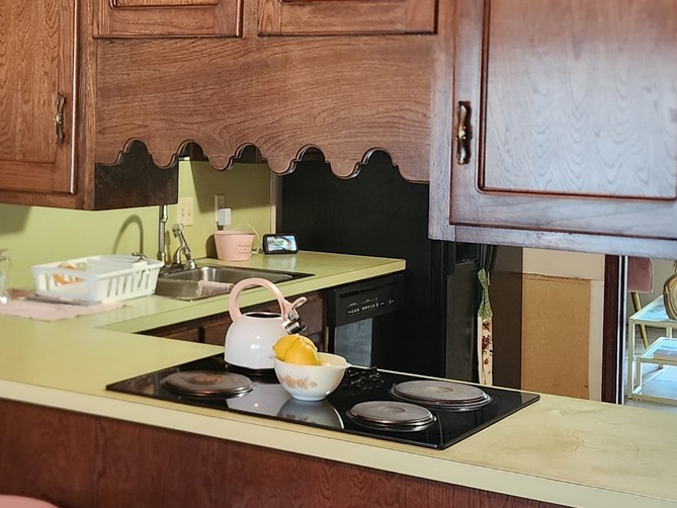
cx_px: 168
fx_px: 1291
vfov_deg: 22.2
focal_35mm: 66
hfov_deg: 28.9
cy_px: 193
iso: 640
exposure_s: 1/40
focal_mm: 6.4
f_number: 1.8
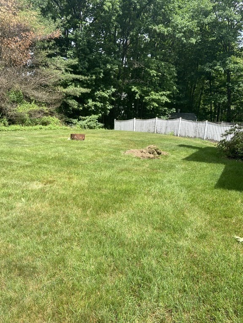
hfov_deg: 53.1
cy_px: 162
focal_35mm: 26
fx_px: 243
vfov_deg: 67.3
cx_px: 122
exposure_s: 1/890
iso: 32
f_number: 1.8
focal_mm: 4.25
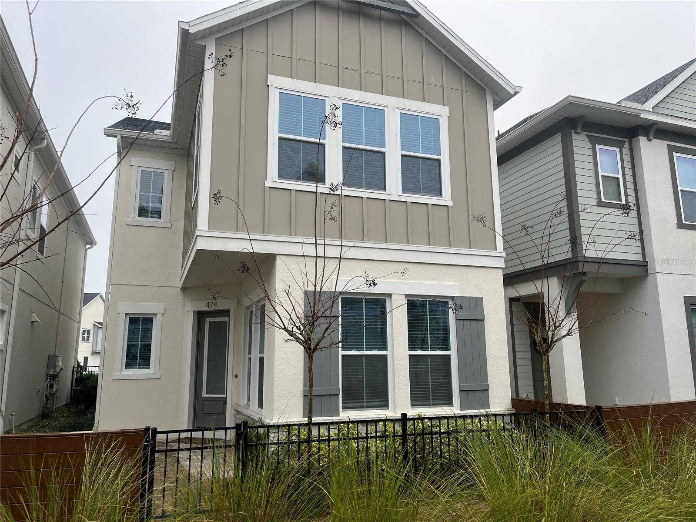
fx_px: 523
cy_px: 261
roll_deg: +1.1
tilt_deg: +12.4
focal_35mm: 26
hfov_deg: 67.3
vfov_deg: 53.1
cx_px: 348
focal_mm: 5.1
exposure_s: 1/390
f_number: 1.6
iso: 50
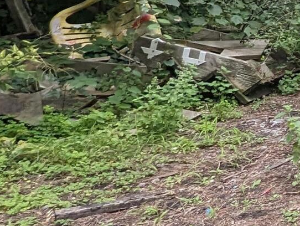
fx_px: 625
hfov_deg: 14.7
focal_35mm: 72
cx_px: 737
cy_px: 19
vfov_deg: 20.1
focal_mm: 1.95
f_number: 2.2
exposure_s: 1/212
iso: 43
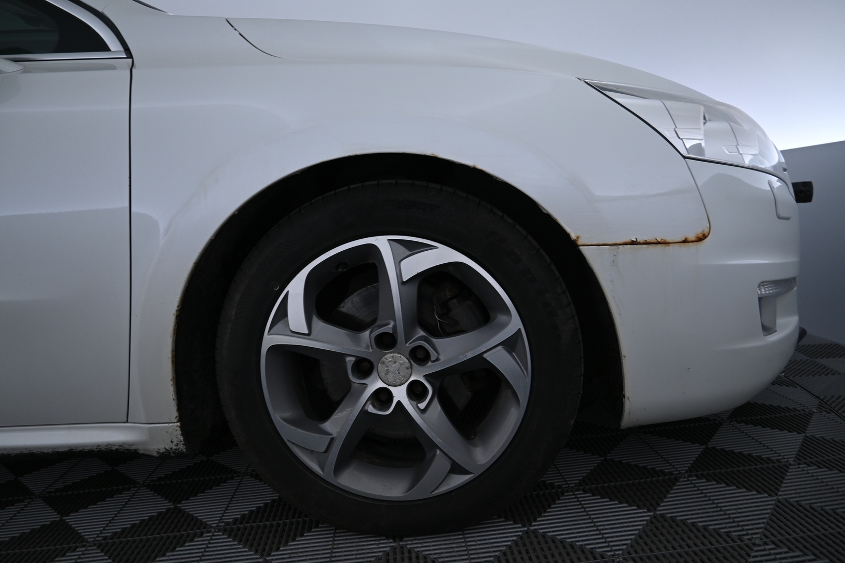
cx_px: 422
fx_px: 563
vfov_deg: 53.1
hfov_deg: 73.7
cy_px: 282
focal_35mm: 24
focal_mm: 16
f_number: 4
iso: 320
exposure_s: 1/40
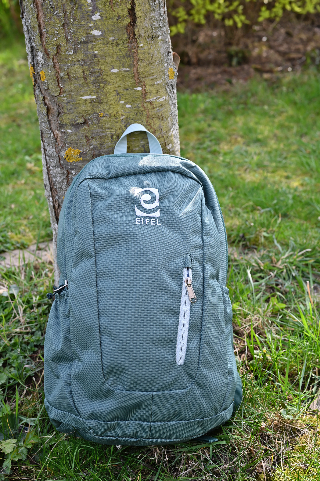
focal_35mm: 50
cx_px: 160
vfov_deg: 39.6
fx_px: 667
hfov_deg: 27.0
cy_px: 240
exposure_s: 1/160
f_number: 6.3
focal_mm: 50
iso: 320
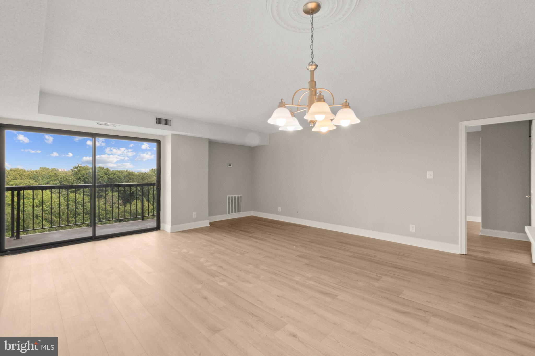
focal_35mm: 15
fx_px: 223
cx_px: 268
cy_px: 178
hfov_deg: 100.4
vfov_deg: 77.3
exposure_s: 1/5
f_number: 11
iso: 640
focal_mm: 10
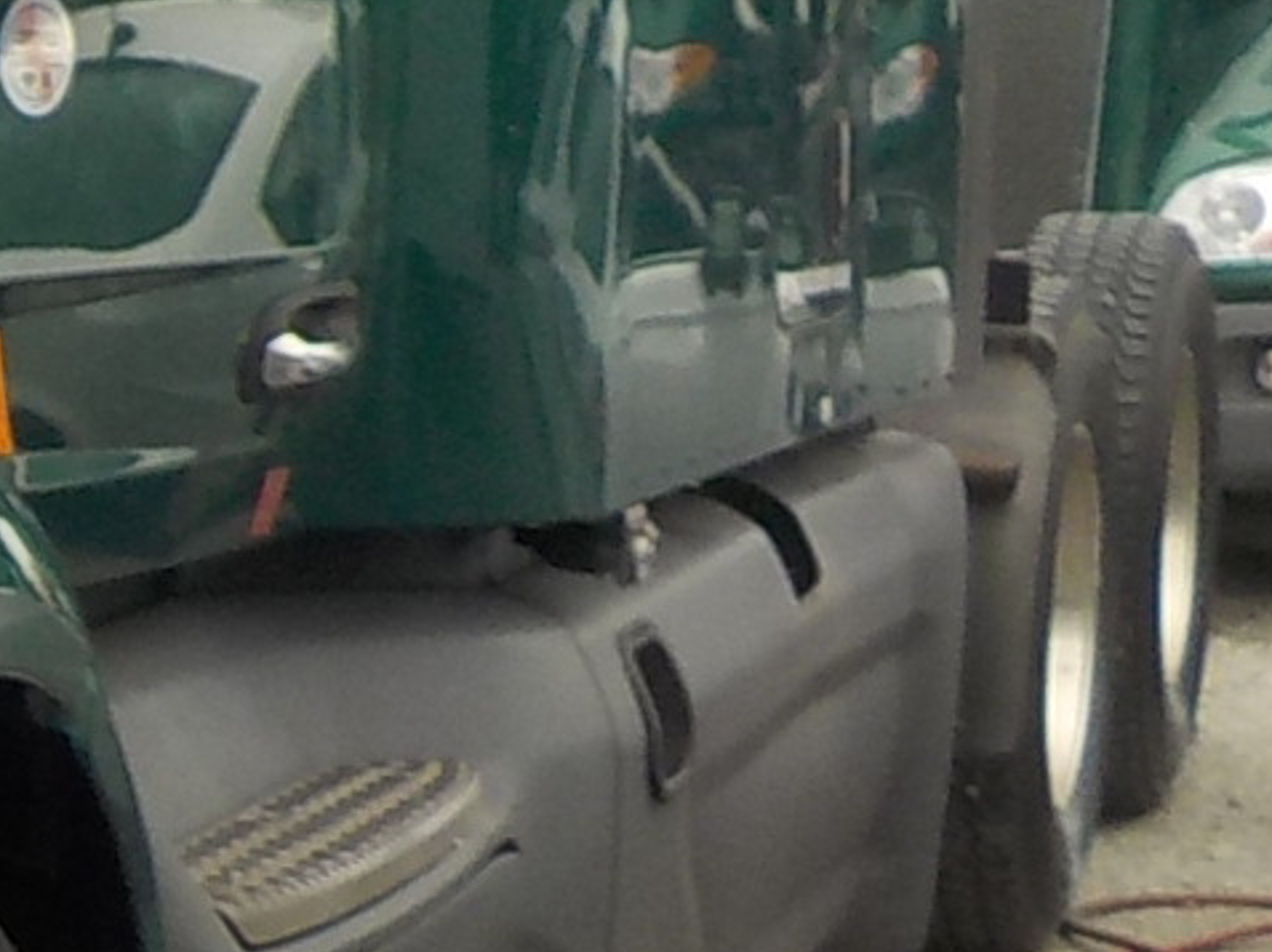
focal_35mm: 143
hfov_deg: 12.5
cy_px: 296
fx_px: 5251
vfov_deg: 10.3
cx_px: -1101
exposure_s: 1/500
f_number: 3.3
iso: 125
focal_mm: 4.1
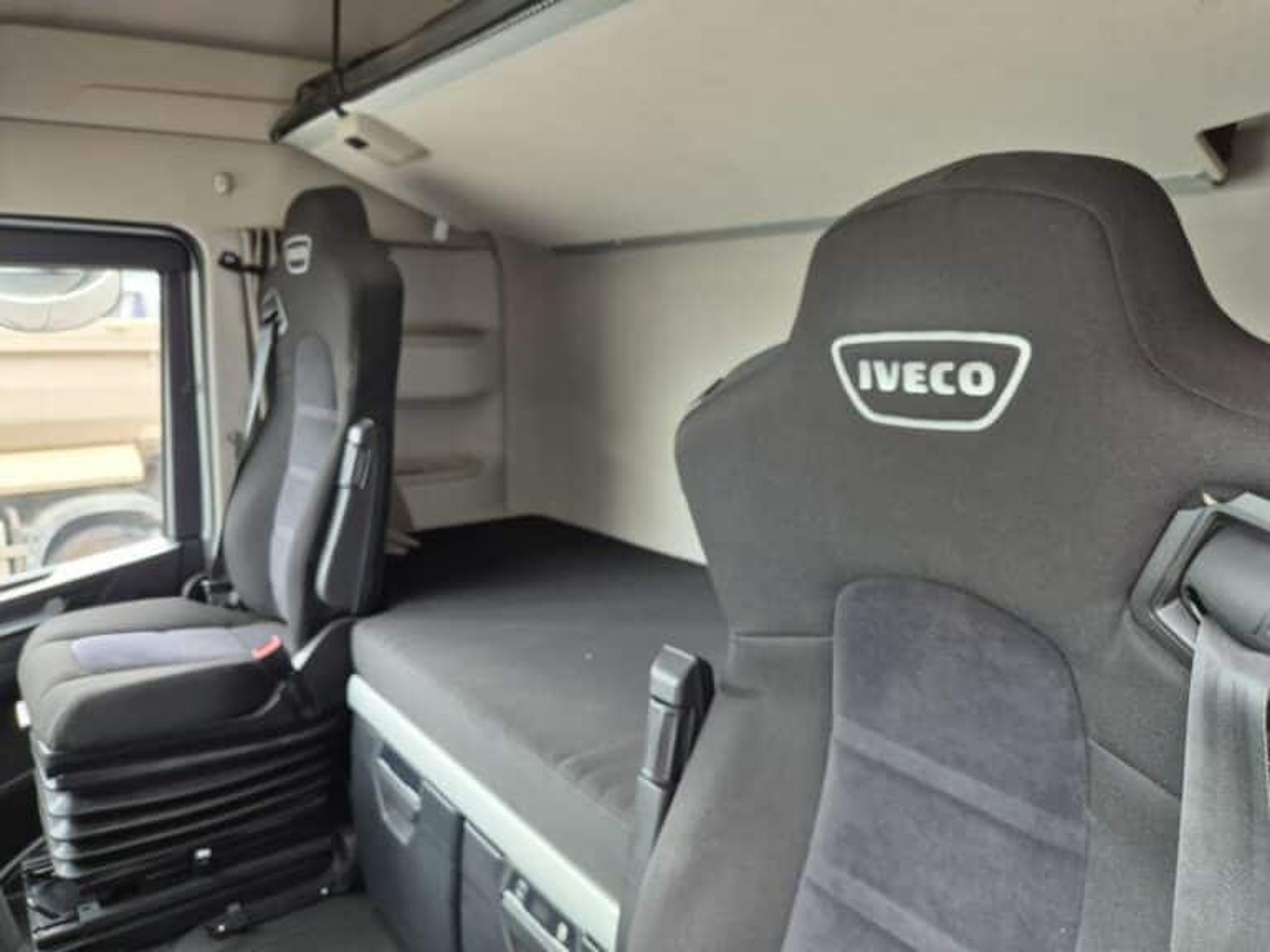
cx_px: 635
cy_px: 476
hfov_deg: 73.9
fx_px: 844
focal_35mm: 23
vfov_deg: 58.9
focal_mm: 5.4
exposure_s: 1/180
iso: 160
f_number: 1.8
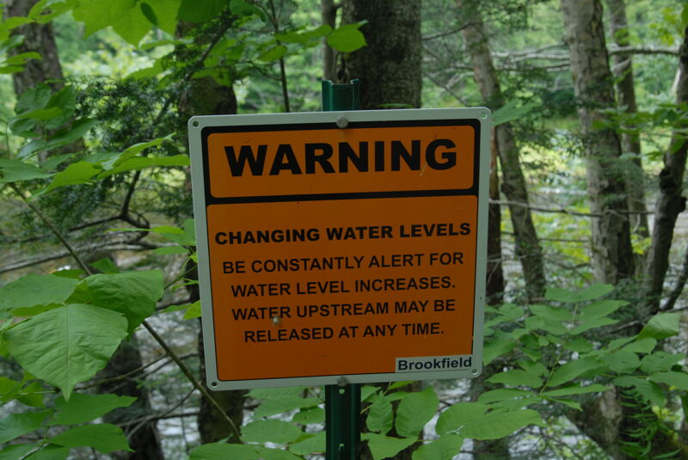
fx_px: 889
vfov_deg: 29.0
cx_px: 344
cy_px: 230
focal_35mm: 46
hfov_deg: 42.3
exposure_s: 1/50
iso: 250
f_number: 7.1
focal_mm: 31
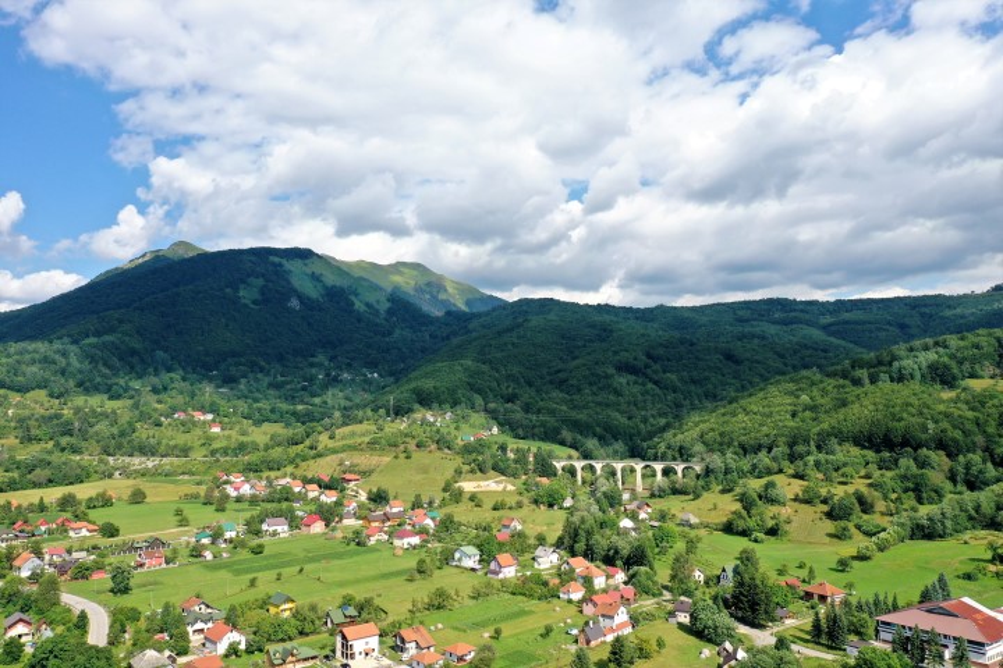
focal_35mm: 28
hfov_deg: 65.5
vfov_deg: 46.4
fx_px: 780
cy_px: 334
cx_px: 502
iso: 100
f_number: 5.6
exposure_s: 1/320
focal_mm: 10.3
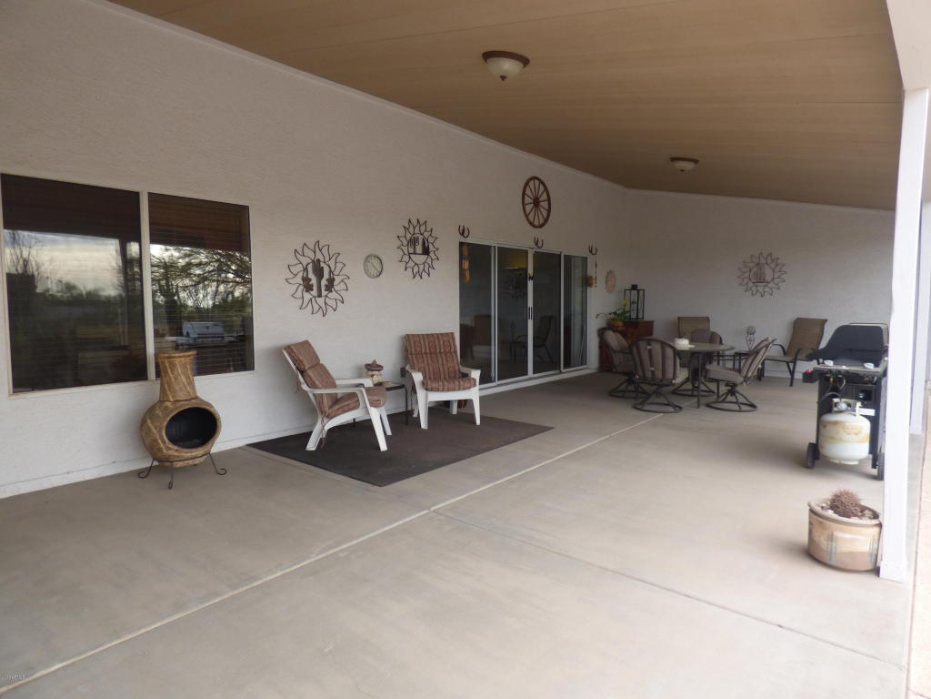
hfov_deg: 81.7
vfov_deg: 66.0
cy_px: 350
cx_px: 466
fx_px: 538
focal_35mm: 20
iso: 100
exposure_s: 1/250
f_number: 2.8
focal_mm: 3.58
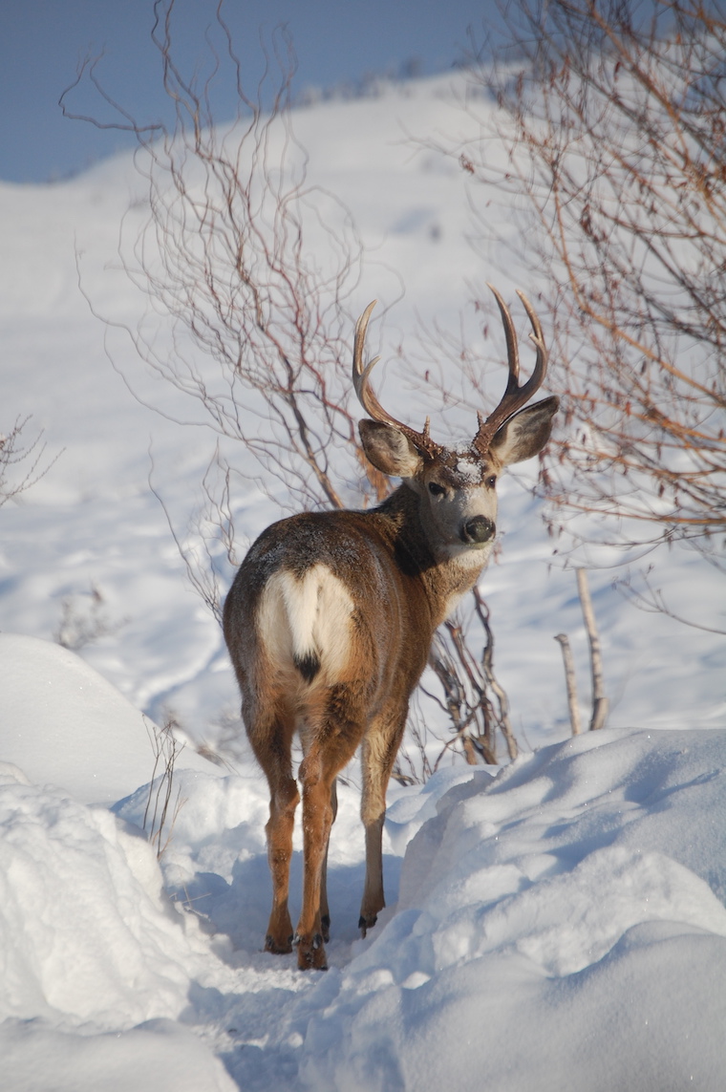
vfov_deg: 6.9
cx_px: 363
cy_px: 546
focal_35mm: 300
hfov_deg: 4.6
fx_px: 9091
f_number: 5.6
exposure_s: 1/2000
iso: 320
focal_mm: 200
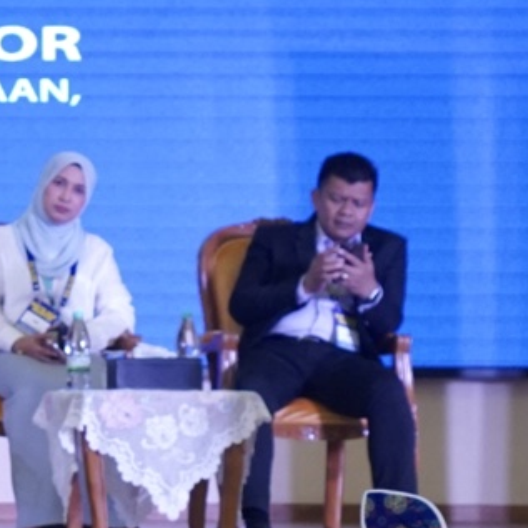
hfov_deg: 9.6
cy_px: 273
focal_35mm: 169
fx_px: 2916
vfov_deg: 10.3
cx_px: -573
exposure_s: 1/200
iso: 3200
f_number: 5
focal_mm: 39
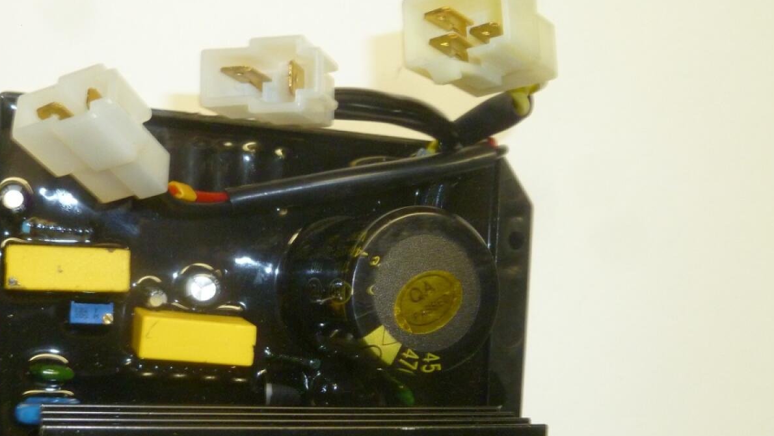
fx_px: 842
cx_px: 314
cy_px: 326
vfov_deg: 28.6
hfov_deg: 49.1
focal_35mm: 41
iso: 250
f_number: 3.3
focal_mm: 5
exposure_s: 1/30
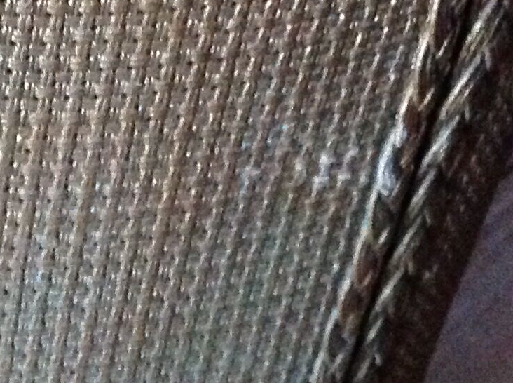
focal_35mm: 124
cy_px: 288
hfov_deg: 15.0
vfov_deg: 11.9
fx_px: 1834
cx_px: -193
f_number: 2.4
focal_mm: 4.28
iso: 800
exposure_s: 1/15
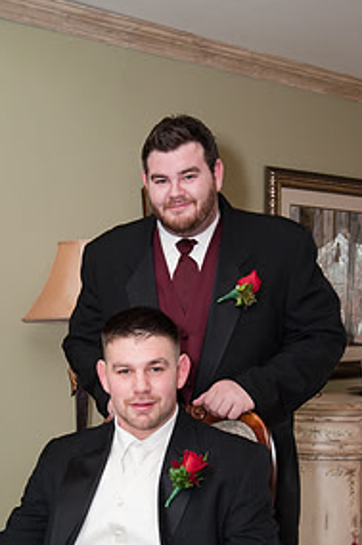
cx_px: 139
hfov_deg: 22.5
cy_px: 386
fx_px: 908
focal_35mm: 60
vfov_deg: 33.0
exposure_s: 1/60
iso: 640
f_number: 7.1
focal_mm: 38
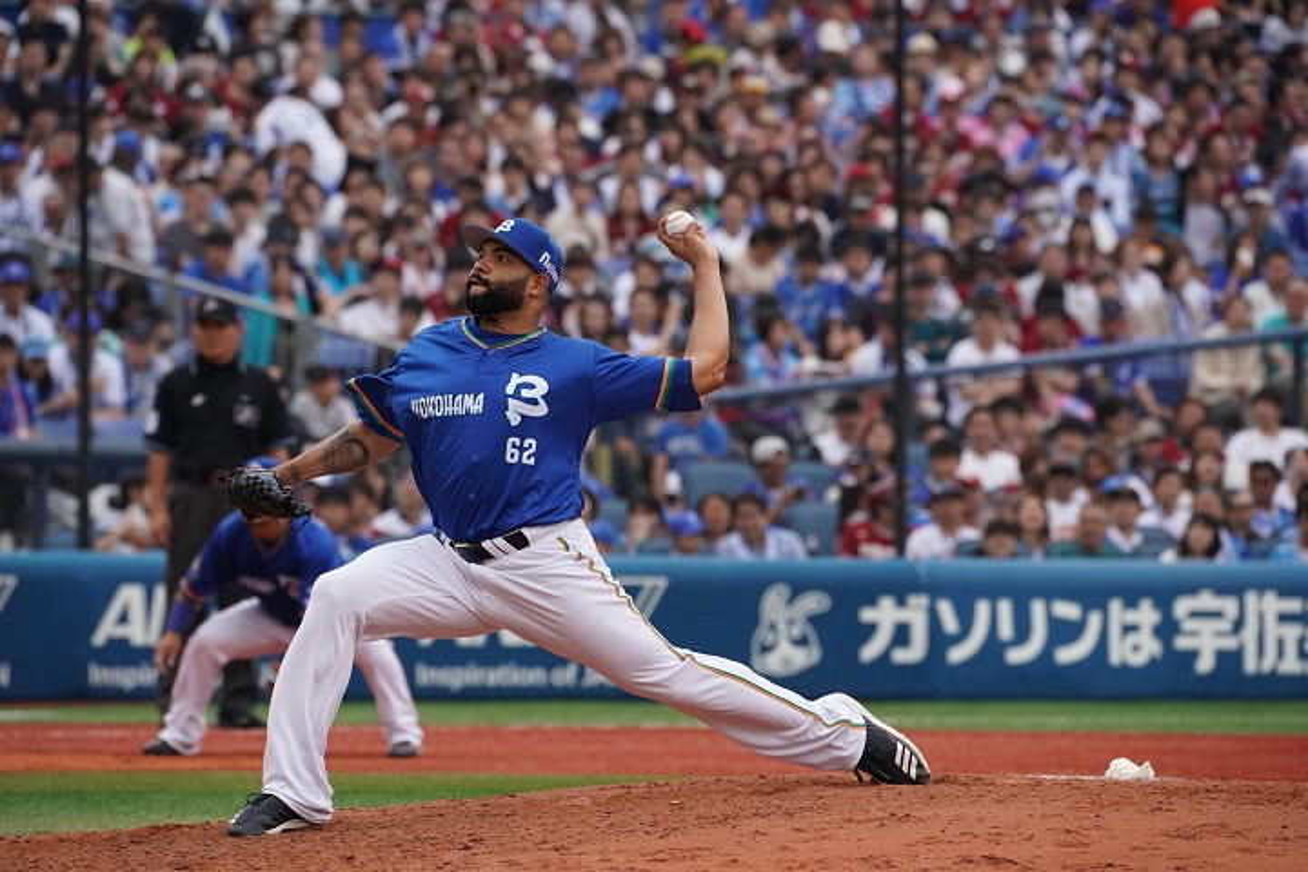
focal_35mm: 389
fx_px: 14133
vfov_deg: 3.5
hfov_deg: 5.3
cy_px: 436
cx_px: 654
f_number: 8
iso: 2500
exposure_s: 1/1600
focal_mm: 389
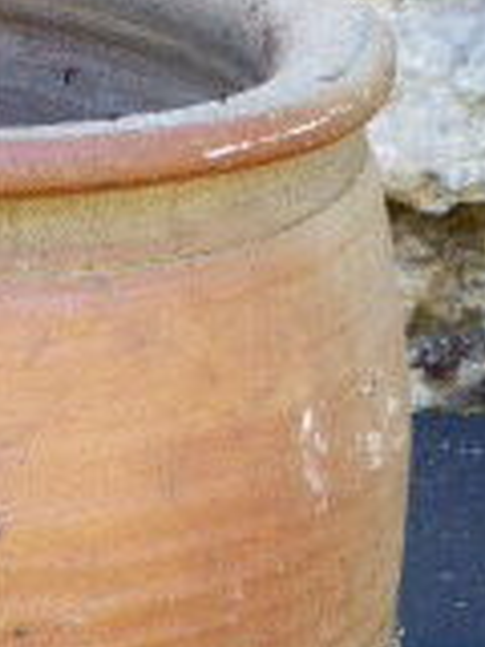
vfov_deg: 10.5
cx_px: -307
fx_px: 3512
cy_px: 497
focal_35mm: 188
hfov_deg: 7.7
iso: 160
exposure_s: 1/60
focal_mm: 8.5
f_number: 4.2
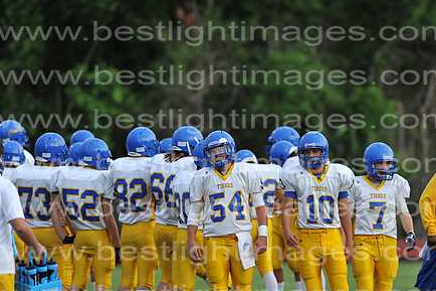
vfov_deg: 3.4
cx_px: 228
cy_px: 187
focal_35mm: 401
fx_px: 4854
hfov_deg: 5.1
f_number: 4
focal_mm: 300
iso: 1000
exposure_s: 1/2500
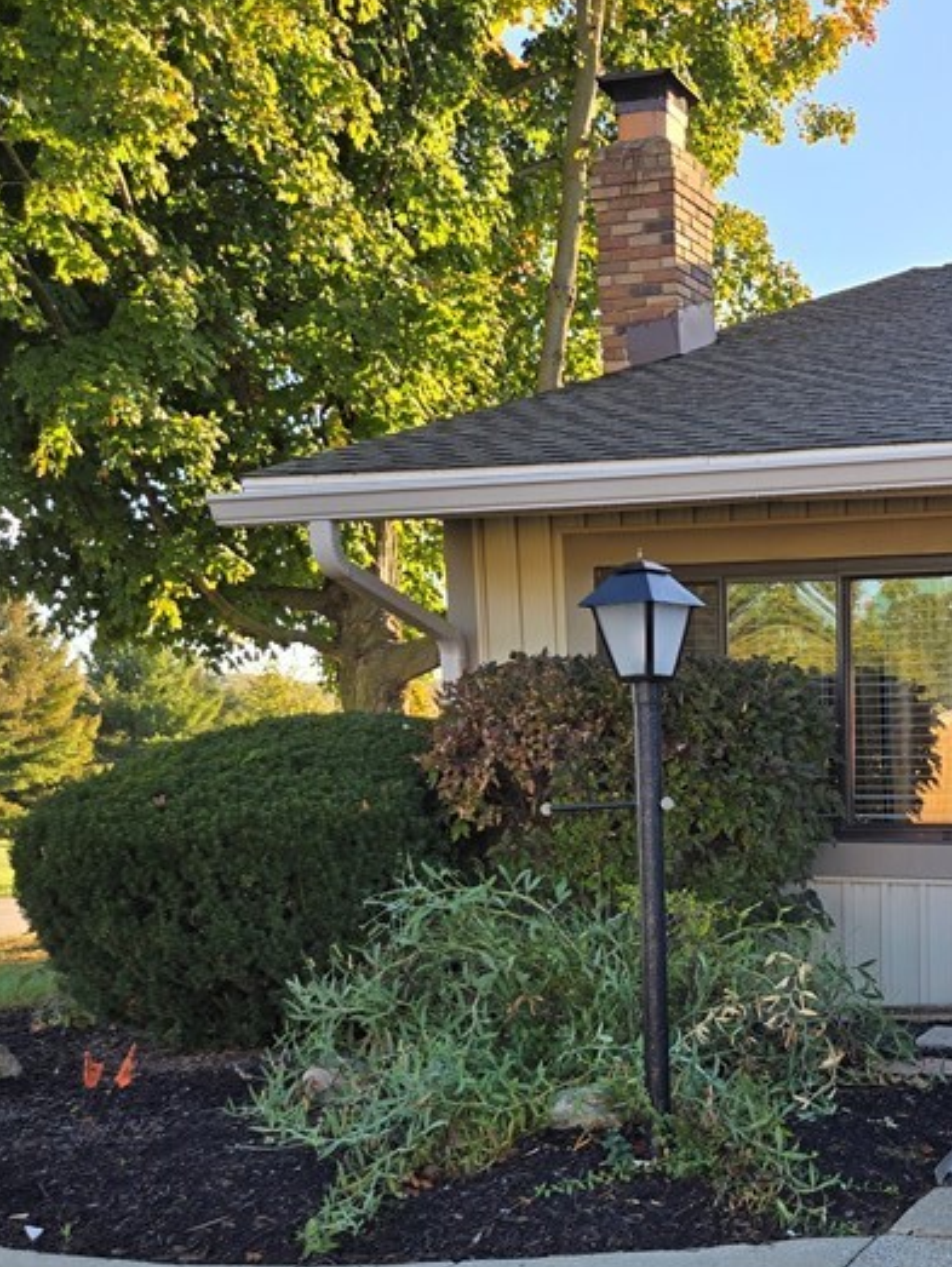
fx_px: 1648
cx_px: 884
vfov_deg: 40.4
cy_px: 1003
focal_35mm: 45
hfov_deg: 30.6
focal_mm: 5.4
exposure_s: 1/565
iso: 25
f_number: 1.8
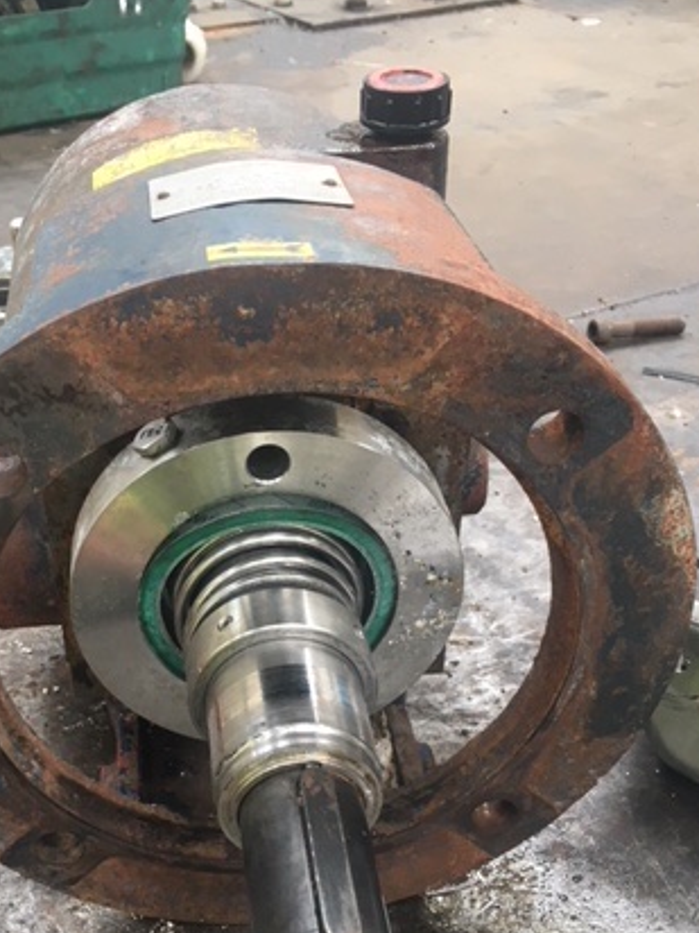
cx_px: 226
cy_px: 632
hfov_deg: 31.9
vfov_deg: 41.5
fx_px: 1212
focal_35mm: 45
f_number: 2.2
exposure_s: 1/33
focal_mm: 4.15
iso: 50
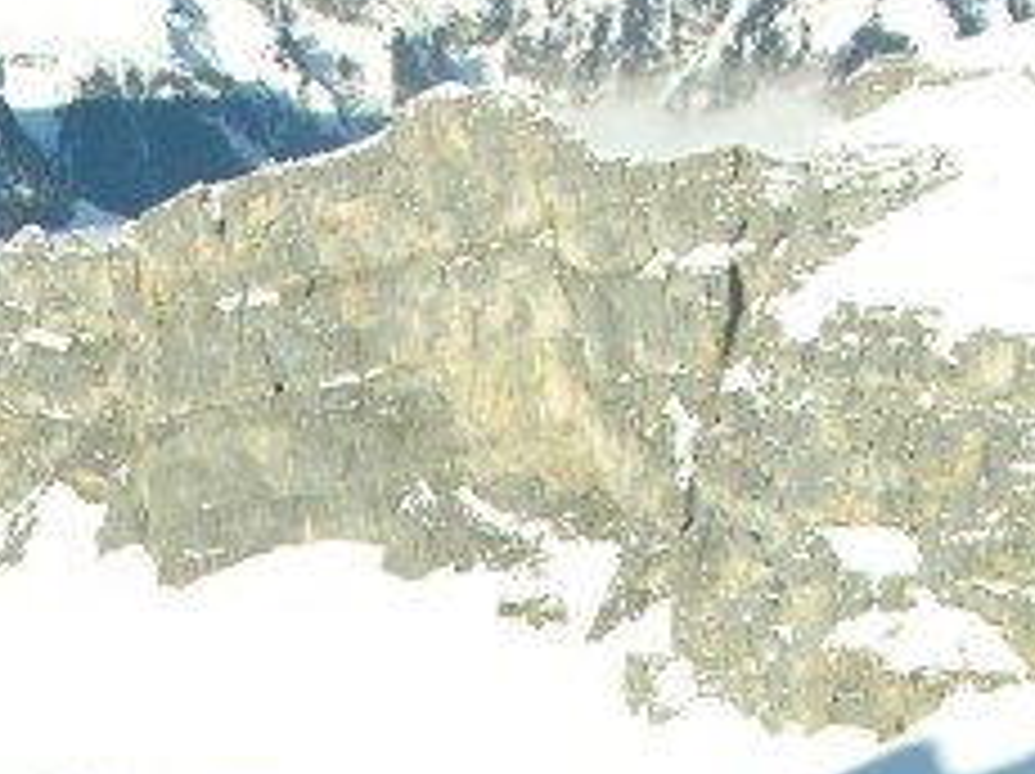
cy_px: 1260
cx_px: 135
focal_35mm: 156
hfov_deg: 12.6
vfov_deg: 9.2
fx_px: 4659
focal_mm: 9
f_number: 5.6
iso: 50
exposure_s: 1/243
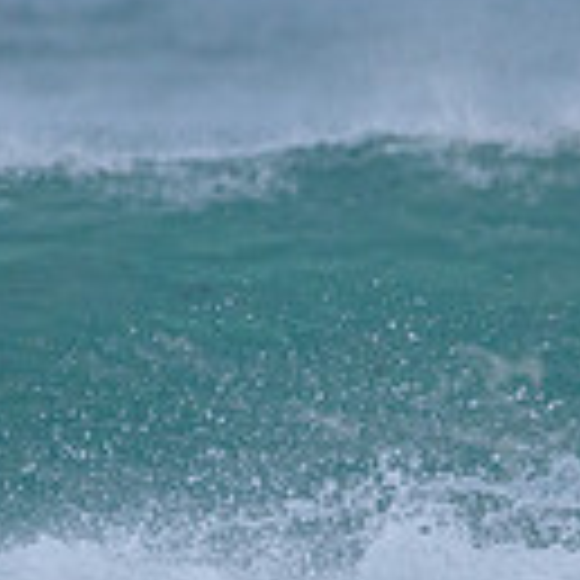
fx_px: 44358
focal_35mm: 2340
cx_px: 616
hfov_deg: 0.7
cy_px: 595
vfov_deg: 0.7
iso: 1000
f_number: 5.6
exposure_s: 1/2000
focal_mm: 500
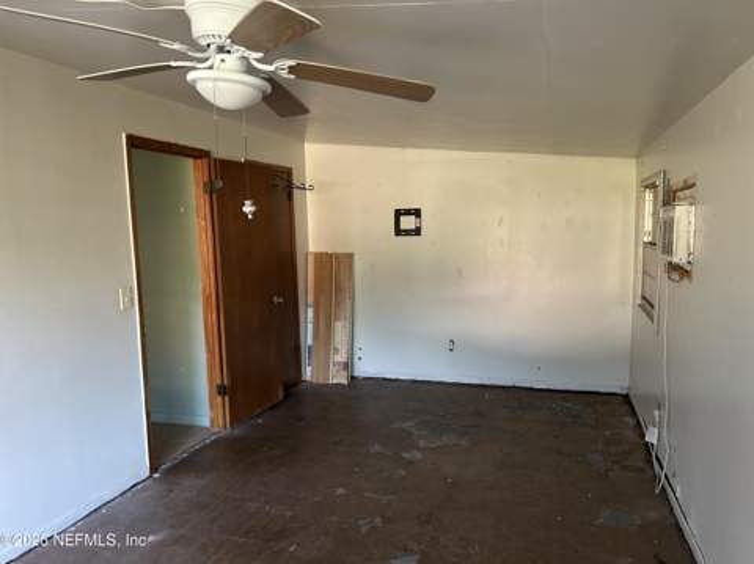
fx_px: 566
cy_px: 282
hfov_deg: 67.4
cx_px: 377
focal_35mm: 26
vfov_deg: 53.0
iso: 250
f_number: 1.5
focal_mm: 5.7
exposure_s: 1/60
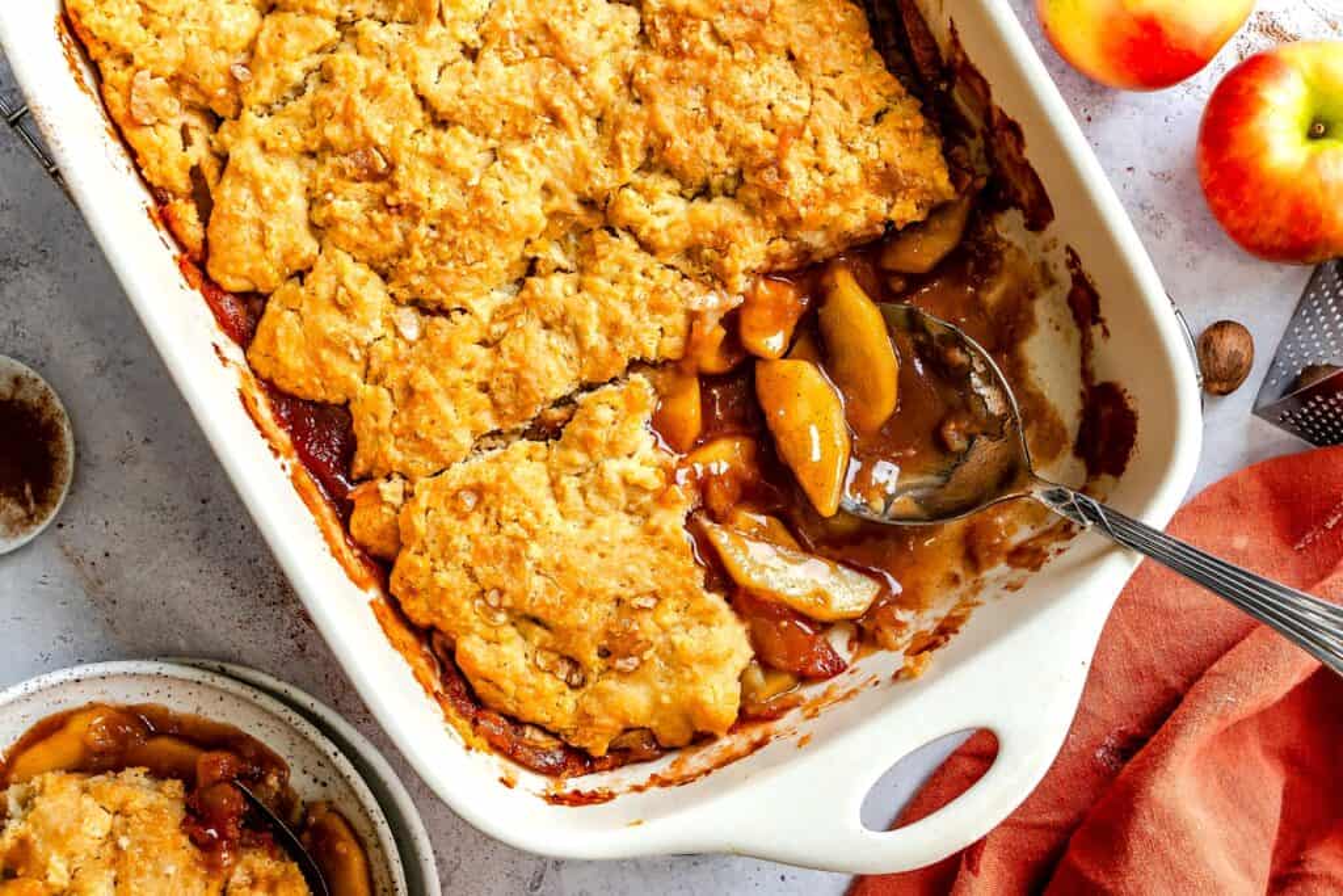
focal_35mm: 59
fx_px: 2215
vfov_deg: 22.9
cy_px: 485
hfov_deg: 33.7
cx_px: 735
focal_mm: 24
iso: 250
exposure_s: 1/40
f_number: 5.6
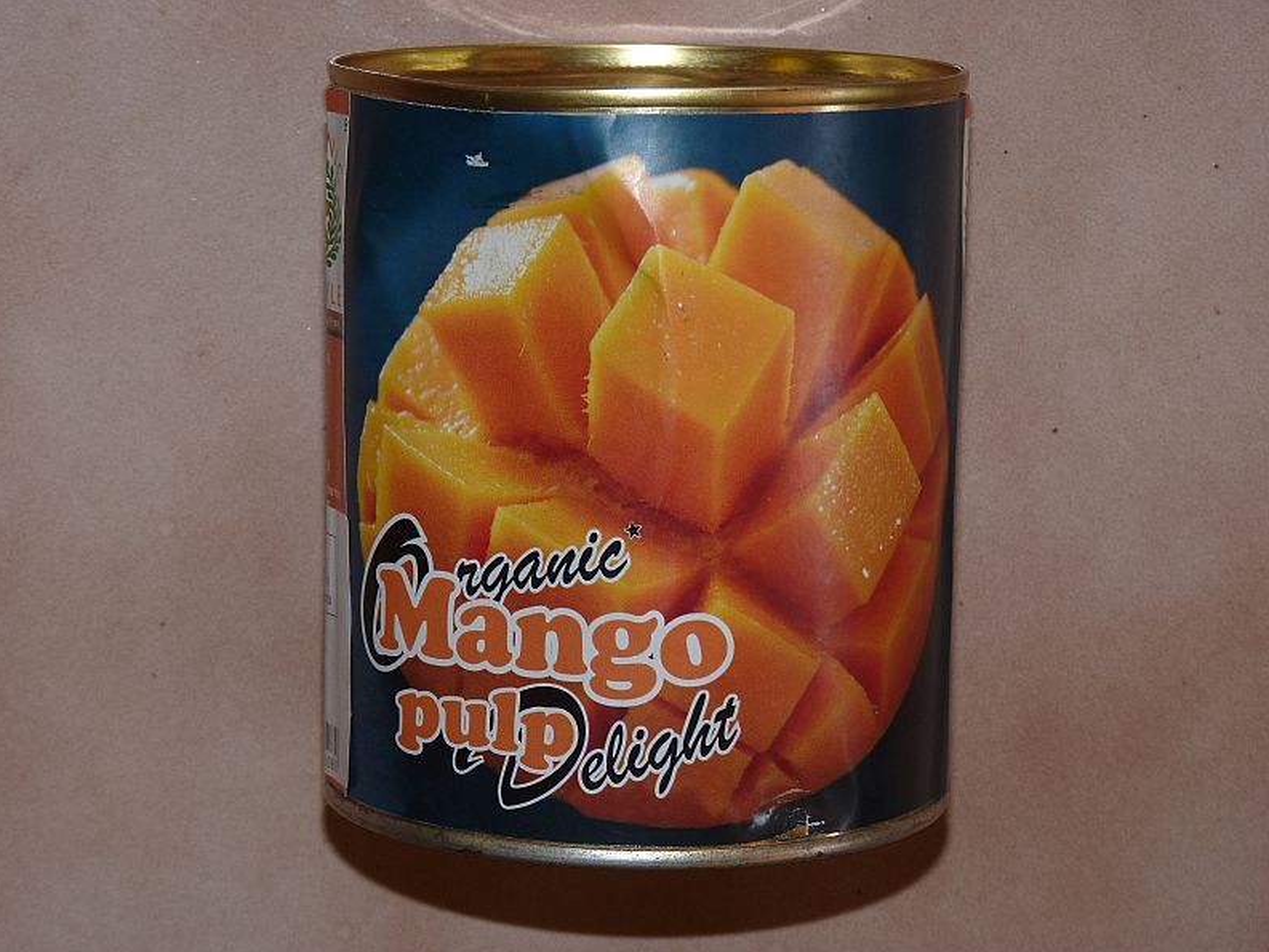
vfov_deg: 12.6
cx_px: 632
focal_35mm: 118
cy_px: 477
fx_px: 4326
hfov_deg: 16.7
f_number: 3.6
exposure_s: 1/40
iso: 100
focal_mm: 20.8
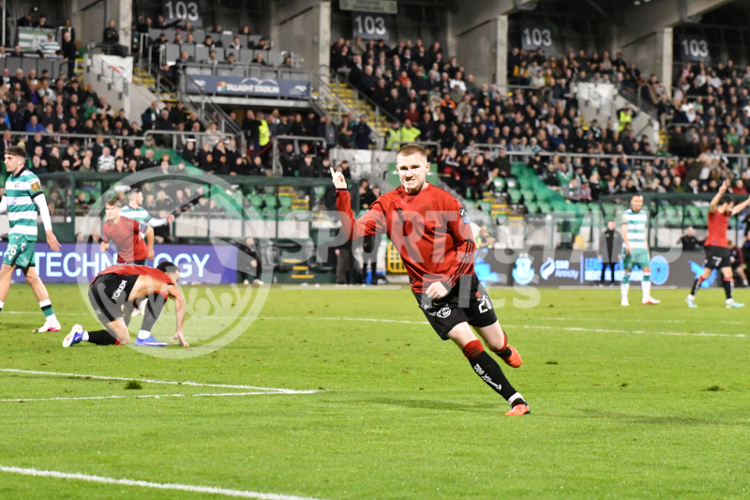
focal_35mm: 147
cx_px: 375
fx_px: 3062
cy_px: 250
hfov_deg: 14.0
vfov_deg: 9.3
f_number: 4
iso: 8000
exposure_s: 1/1000
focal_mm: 98
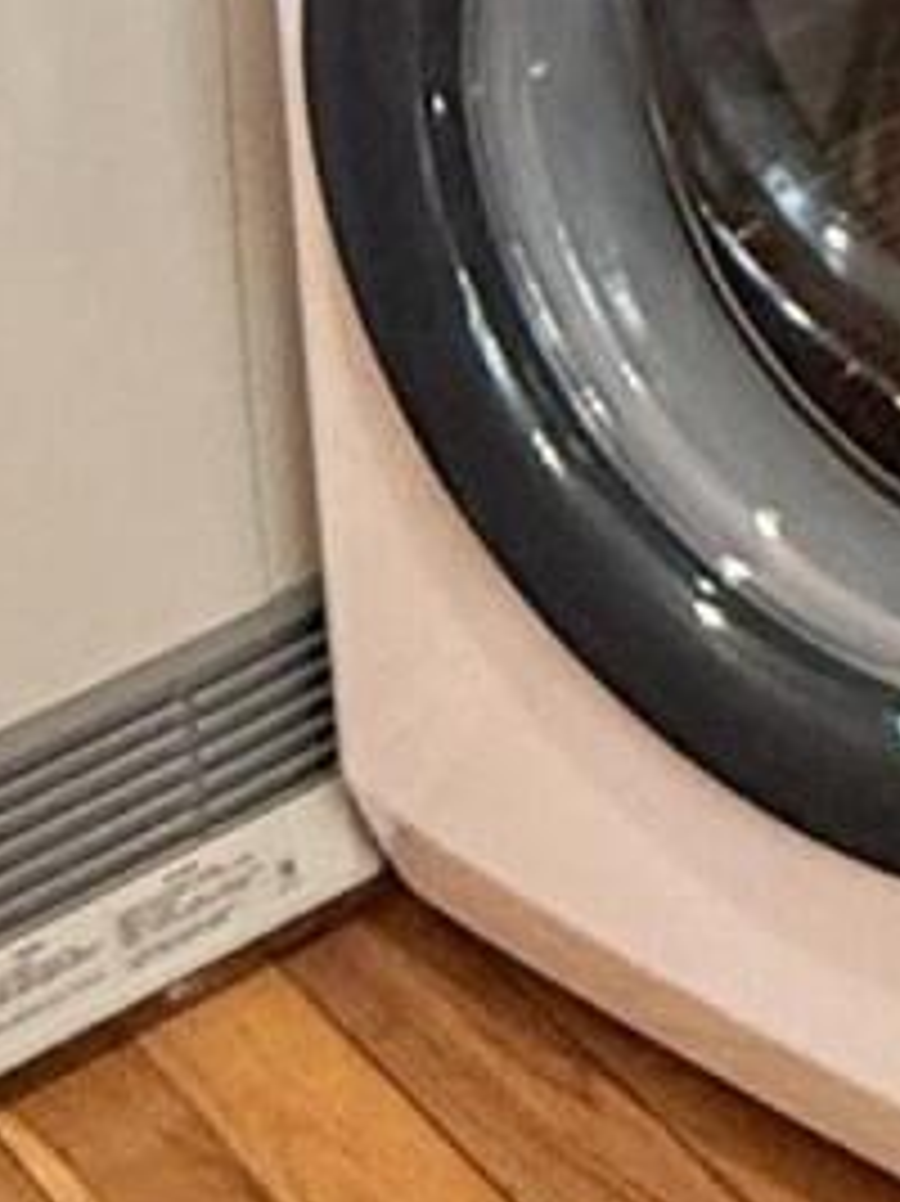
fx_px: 3643
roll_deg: +3.6
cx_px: 441
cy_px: -581
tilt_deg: -15.3
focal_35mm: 105
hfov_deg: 14.1
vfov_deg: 17.0
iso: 500
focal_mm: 2.22
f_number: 2.2
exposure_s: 1/60
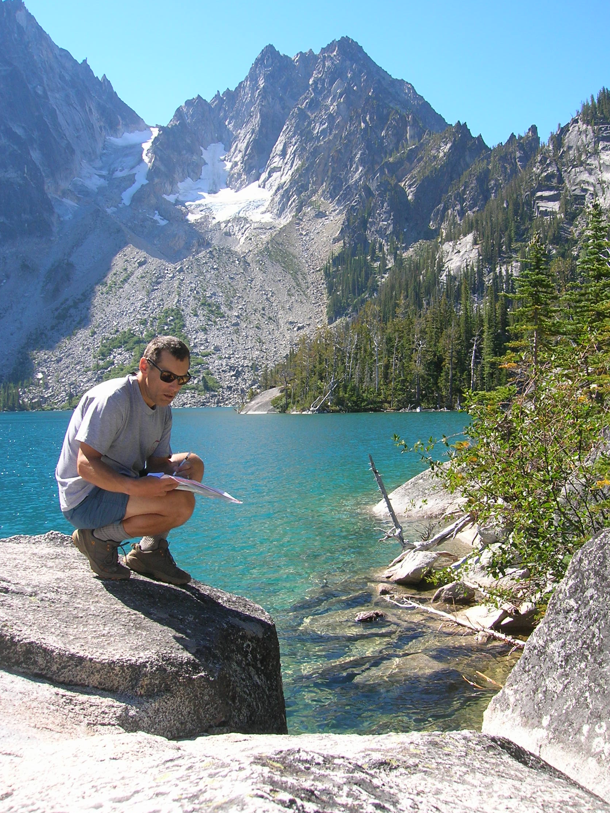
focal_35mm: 35
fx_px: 822
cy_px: 404
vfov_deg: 52.6
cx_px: 301
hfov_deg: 40.7
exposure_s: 1/180
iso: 50
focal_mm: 5.7
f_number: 4.9
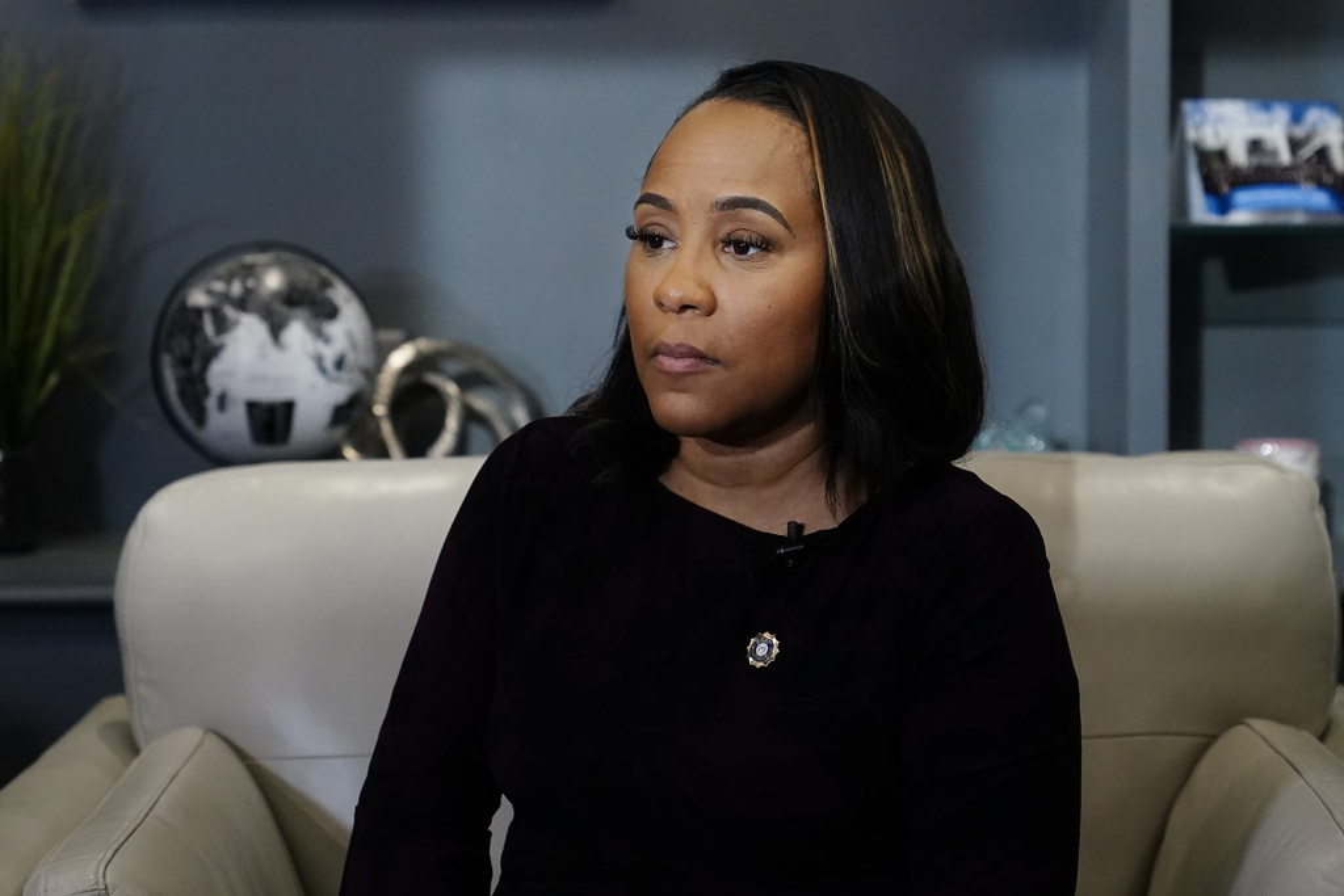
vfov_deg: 13.0
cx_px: 672
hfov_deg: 19.5
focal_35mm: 105
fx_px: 3920
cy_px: 448
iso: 4000
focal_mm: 70
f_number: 3.2
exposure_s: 1/2000
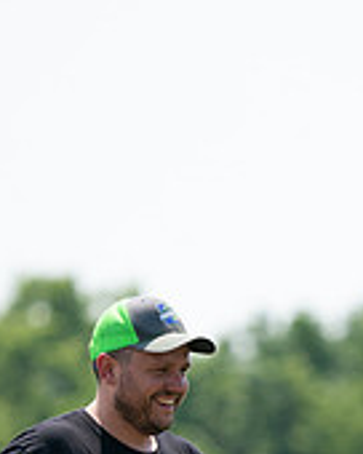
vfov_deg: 1.9
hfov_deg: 1.5
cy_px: 590
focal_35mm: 1020
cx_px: 347
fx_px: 13698
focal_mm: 411
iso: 1250
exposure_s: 1/4000
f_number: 6.3
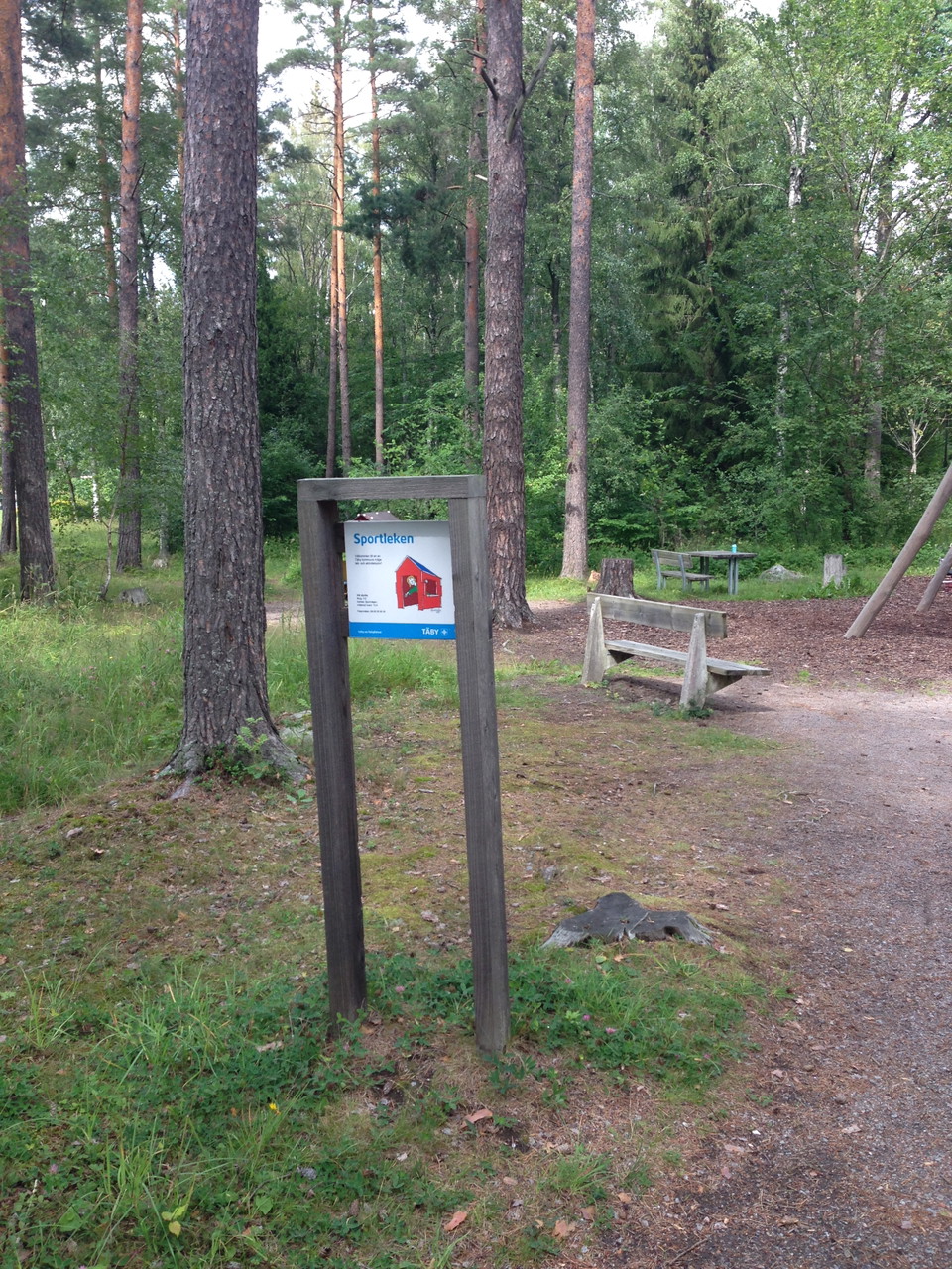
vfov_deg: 55.4
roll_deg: -0.5
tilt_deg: -5.4
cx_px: 476
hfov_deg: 42.9
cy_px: 634
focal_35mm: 33
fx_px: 1210
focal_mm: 4.12
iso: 50
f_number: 2.4
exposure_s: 1/135
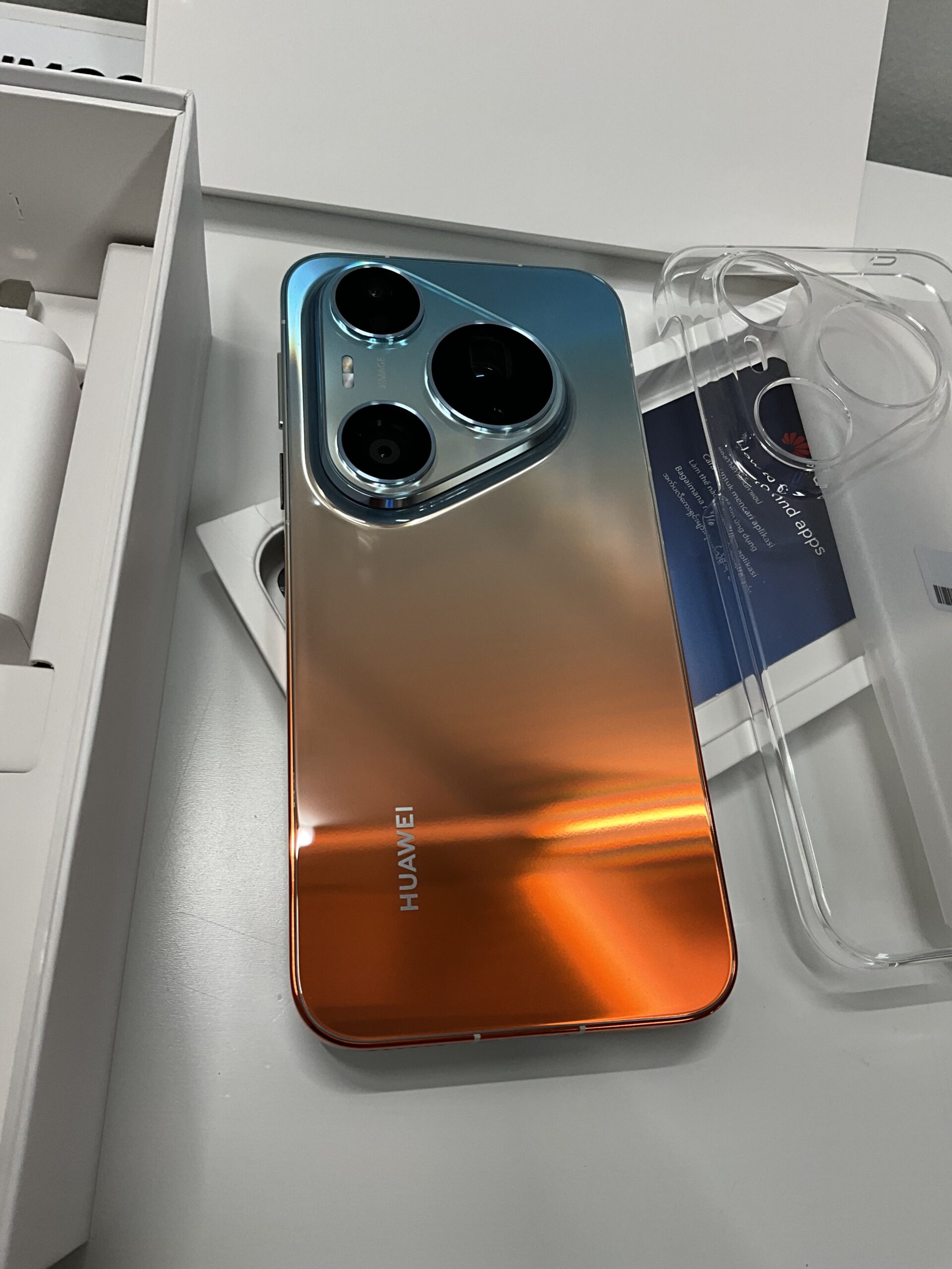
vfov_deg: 61.7
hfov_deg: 48.2
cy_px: 634
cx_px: 476
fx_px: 1063
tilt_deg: -62.4
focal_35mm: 29
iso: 40
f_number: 1.8
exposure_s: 1/120
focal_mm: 3
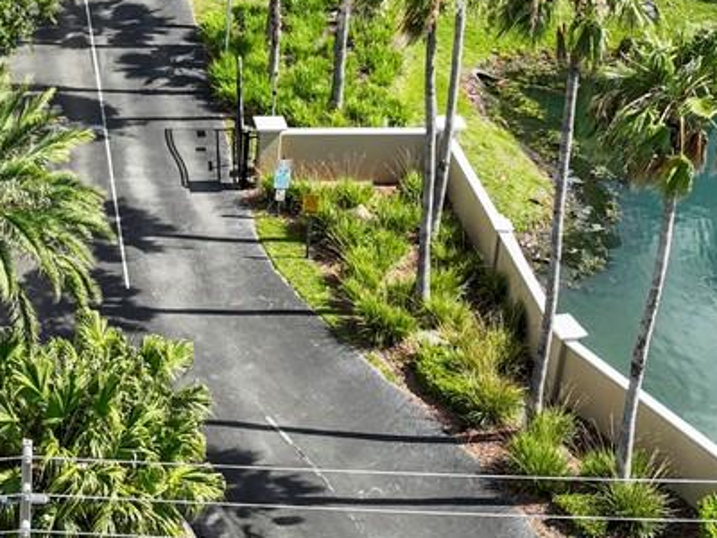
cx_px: -93
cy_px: -14
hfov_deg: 19.5
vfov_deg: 15.1
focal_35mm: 96
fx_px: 1988
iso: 110
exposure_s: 1/100
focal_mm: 12.29
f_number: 2.8
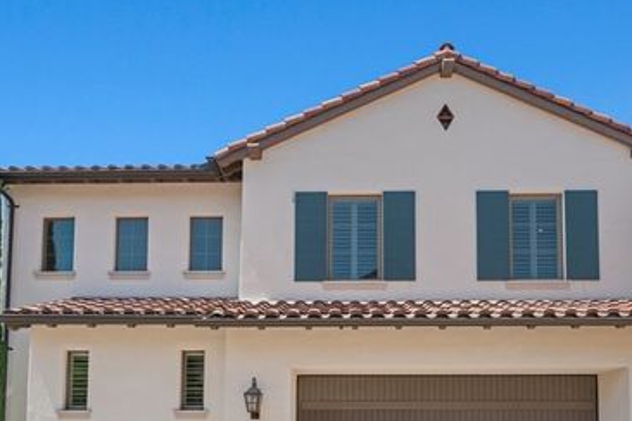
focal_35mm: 28
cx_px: 356
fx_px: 495
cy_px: 325
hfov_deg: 64.9
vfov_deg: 44.3
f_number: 6.3
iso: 320
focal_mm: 16.1
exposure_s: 1/250
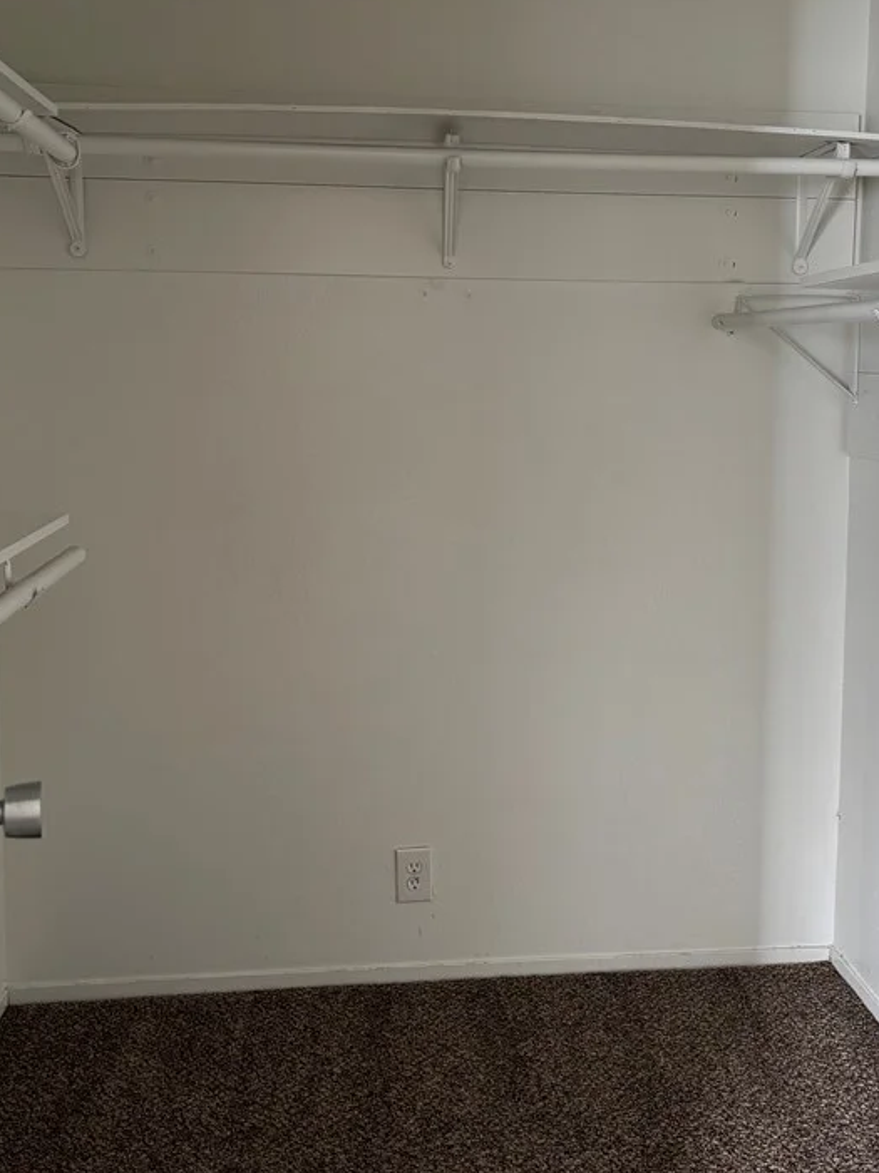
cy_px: 490
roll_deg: -1.3
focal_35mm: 38
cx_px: 551
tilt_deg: -6.2
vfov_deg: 48.8
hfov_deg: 37.5
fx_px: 1288
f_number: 1.6
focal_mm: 5.96
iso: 125
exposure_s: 1/67
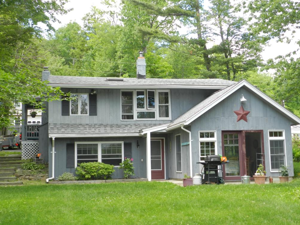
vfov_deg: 30.9
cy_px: 113
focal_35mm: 47
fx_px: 407
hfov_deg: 40.4
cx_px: 153
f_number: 4.2
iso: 160
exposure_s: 1/200
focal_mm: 8.1
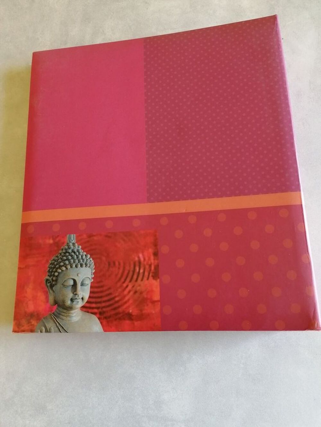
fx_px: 334
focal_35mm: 27
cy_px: 214
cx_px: 160
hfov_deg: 51.4
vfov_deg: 65.3
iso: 160
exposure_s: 1/33.3
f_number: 1.8
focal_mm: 4.75
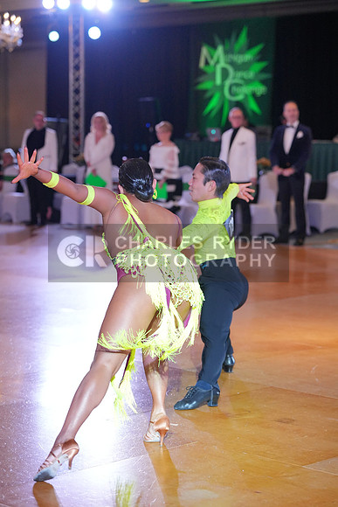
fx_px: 1224
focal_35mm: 87
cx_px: 169
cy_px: 254
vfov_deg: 23.4
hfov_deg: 15.7
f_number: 3.5
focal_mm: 87
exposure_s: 1/500
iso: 3200
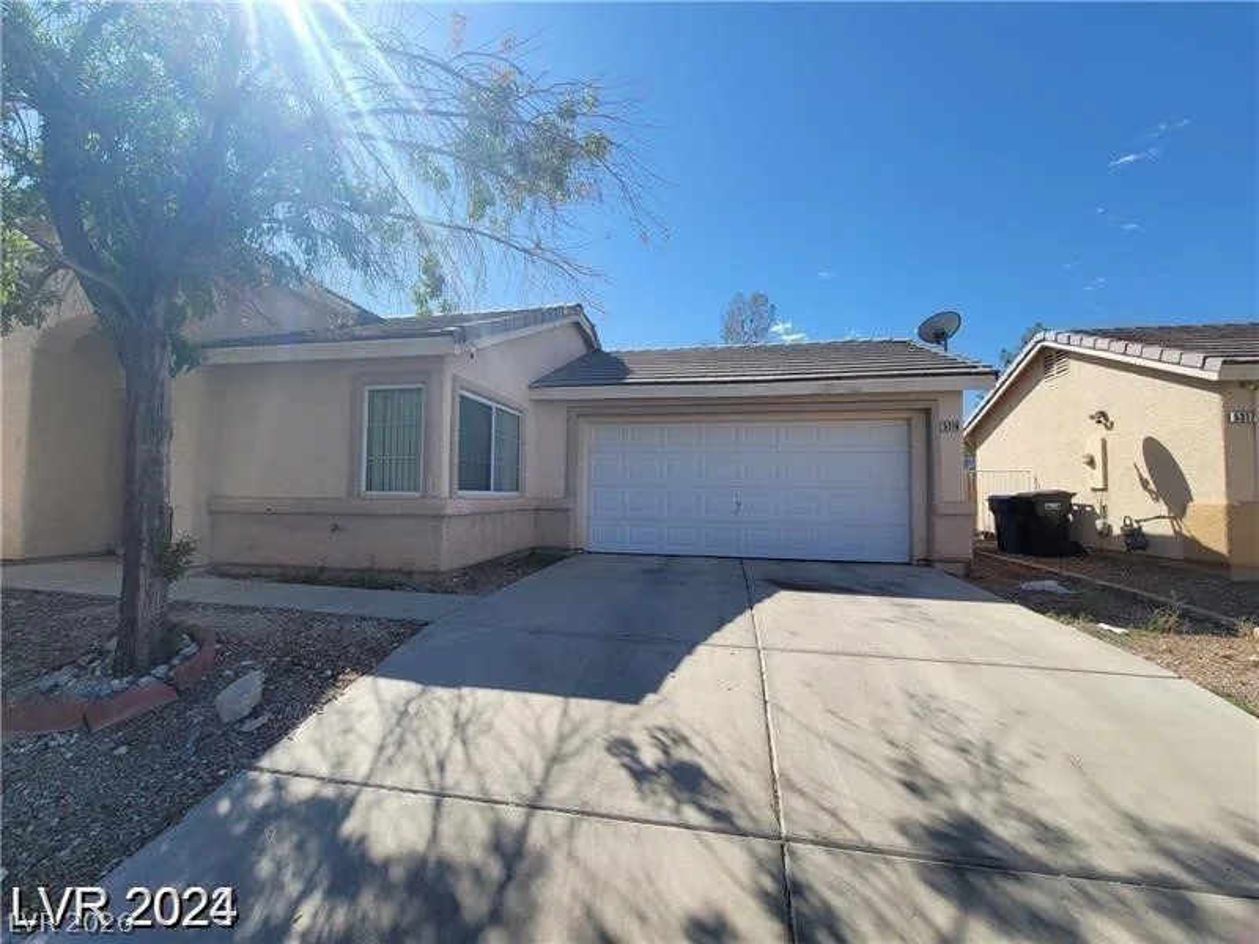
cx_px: 630
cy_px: 472
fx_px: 473
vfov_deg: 89.9
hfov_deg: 106.2
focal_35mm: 13
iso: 64
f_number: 2.2
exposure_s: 1/1989
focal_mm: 2.2
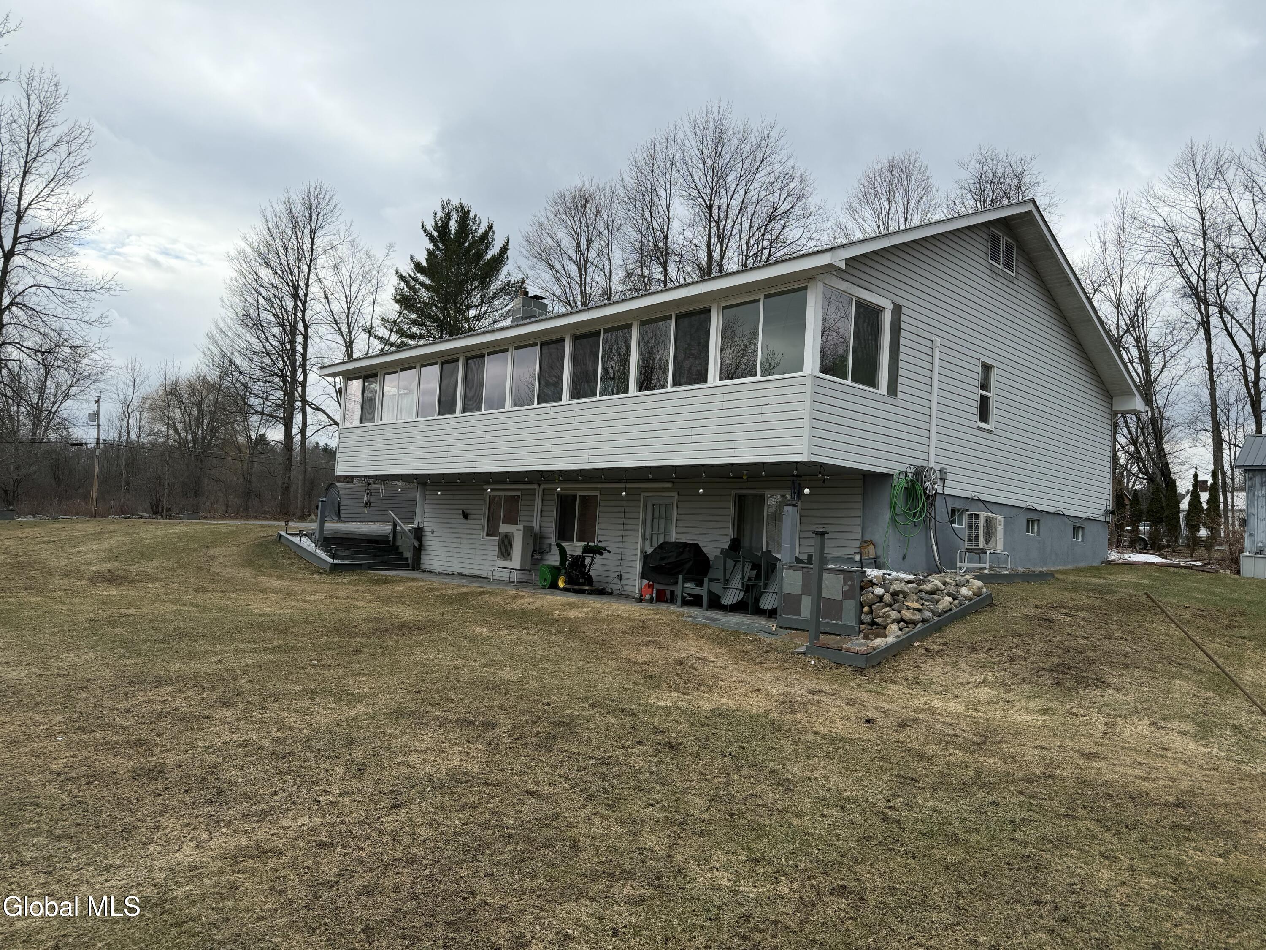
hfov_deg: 71.6
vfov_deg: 56.8
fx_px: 878
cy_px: 475
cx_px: 633
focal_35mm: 24
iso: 80
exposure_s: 1/4405
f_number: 1.78
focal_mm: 6.76
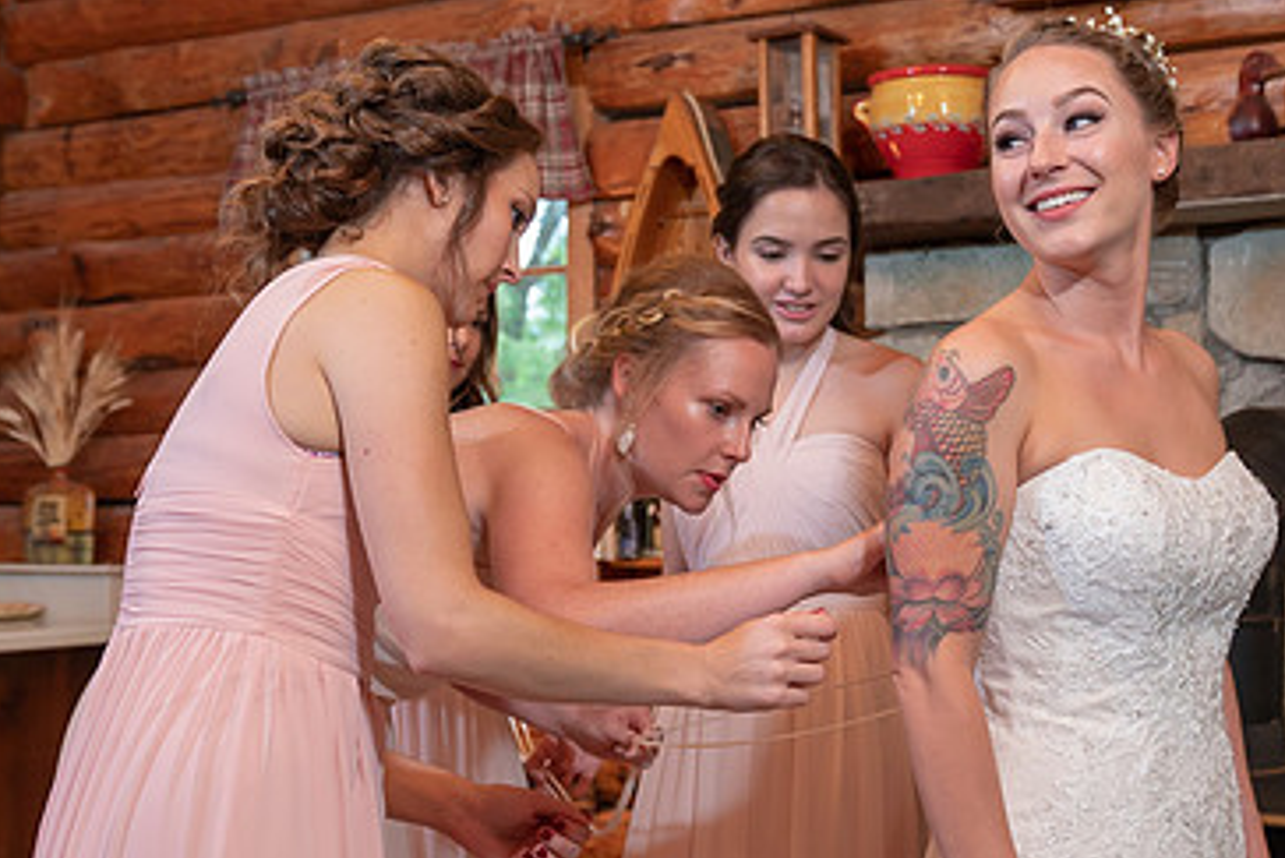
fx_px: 2071
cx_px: 803
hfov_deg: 34.3
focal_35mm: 58
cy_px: 434
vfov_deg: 23.4
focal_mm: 34
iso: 2000
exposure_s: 1/200
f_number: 4
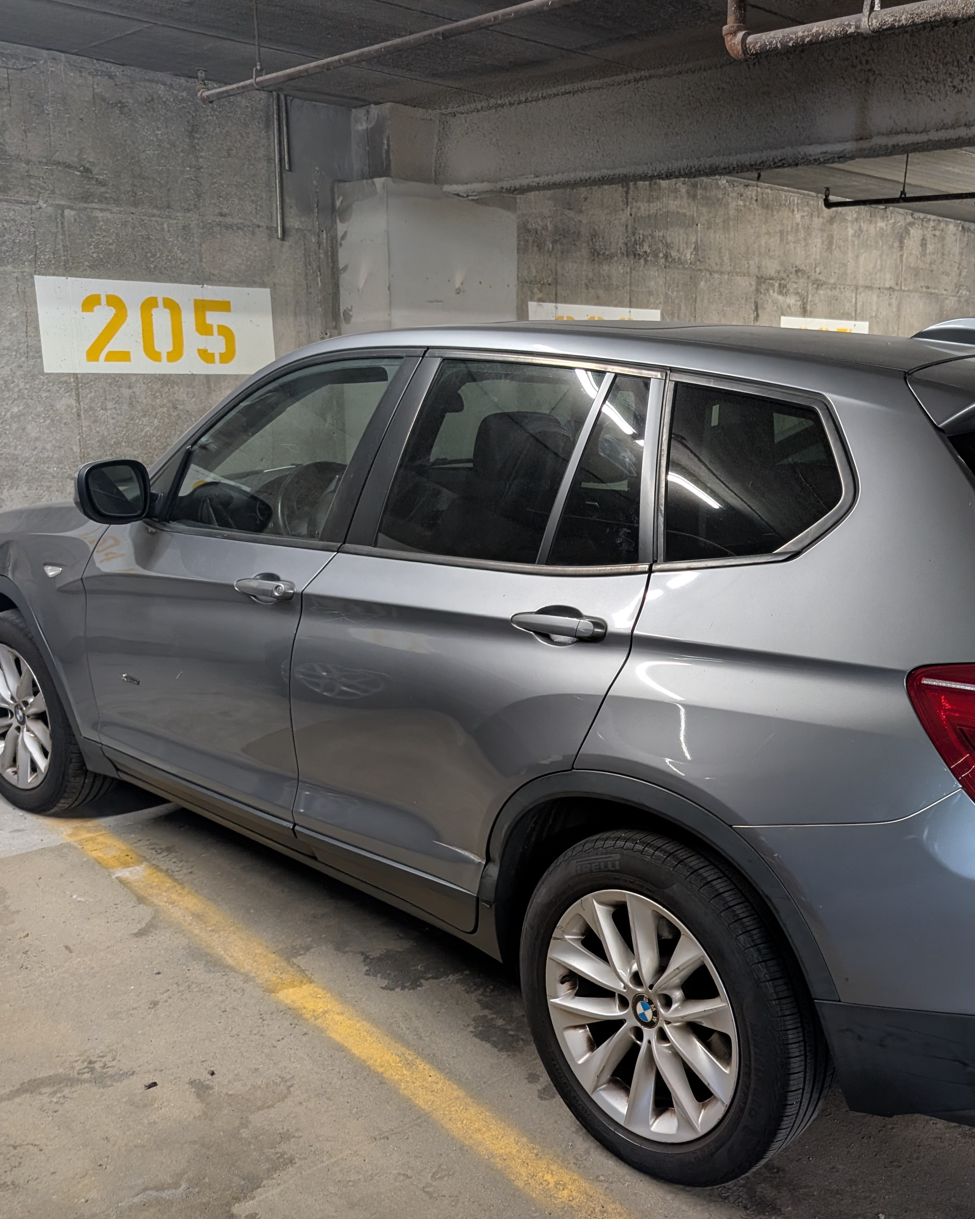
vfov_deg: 55.7
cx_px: 736
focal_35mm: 32
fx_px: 1154
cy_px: 606
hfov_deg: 44.2
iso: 284
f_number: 1.68
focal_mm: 6.9
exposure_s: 1/24
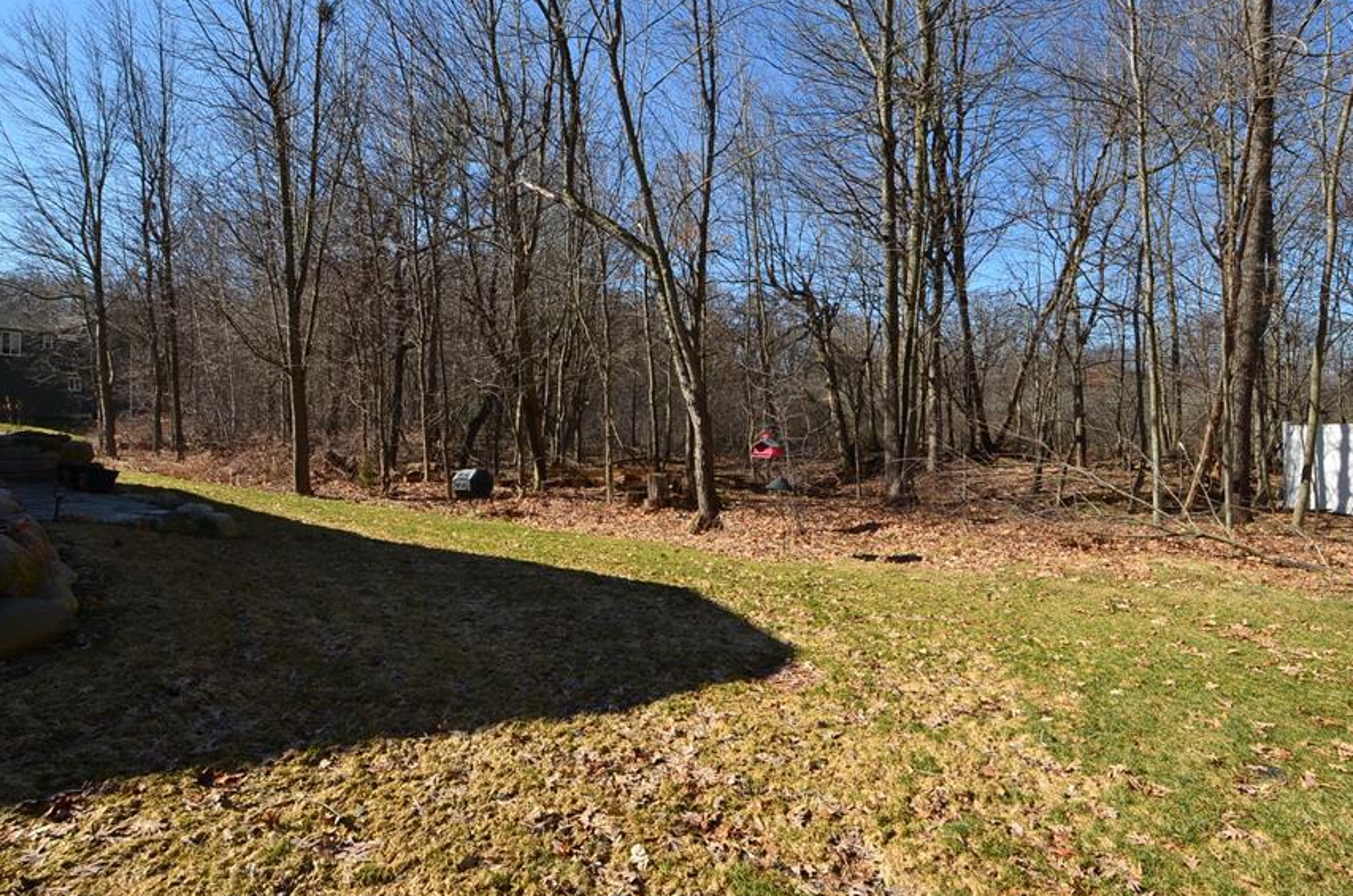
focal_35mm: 18
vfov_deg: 67.1
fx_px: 675
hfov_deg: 90.1
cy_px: 417
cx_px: 688
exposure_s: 1/125
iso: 160
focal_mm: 10
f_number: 11
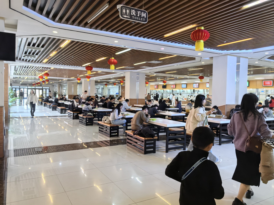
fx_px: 214
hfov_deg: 65.3
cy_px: 102
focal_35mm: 27
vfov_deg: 51.4
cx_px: 137
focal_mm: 5.75
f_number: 2
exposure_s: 1/100
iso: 500
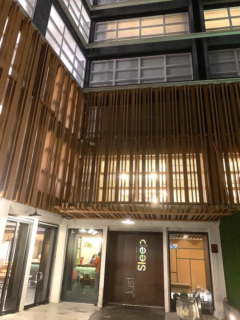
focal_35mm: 26
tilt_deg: +22.3
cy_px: 160
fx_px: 240
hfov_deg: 53.1
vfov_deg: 67.3
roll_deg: -2.6
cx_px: 120
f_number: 1.8
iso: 800
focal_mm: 4.25
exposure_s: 1/30
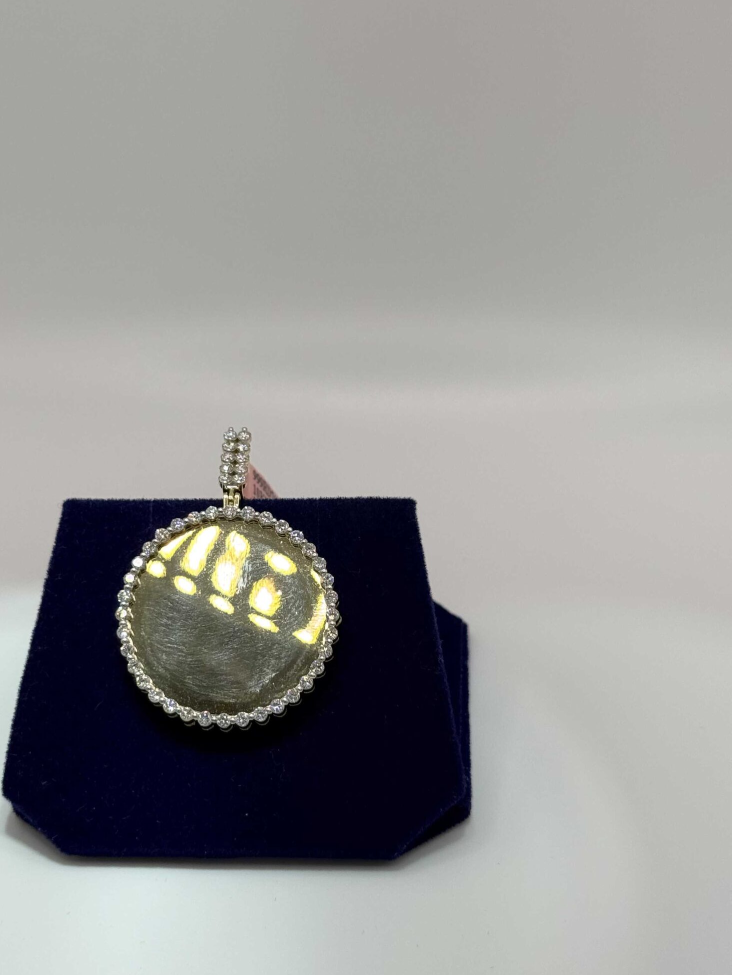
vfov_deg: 30.7
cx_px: 280
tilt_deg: -37.3
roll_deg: +3.0
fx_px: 1776
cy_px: 512
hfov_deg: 23.2
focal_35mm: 63
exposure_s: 1/1403
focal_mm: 6.76
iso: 100
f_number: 1.78
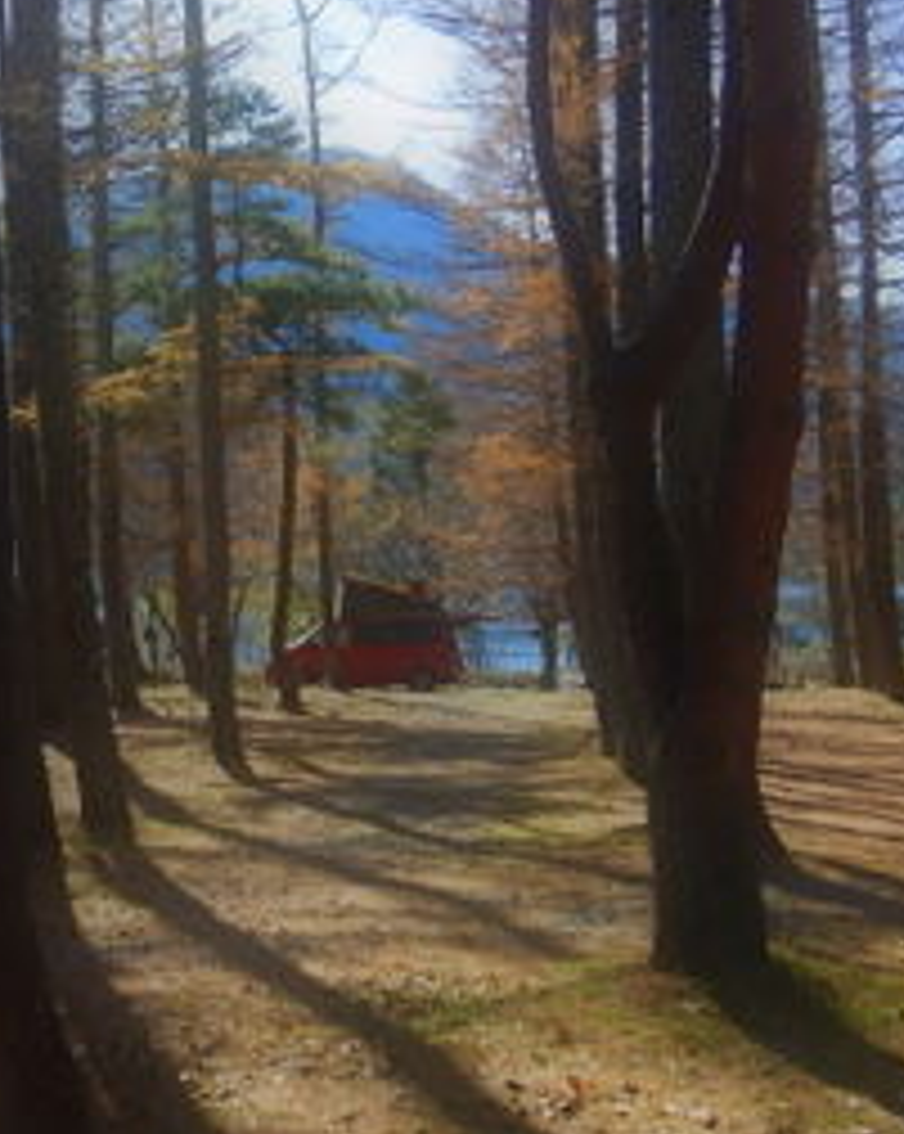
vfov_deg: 28.2
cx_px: 252
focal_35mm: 67
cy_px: 423
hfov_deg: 22.6
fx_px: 2245
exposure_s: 1/1000
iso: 125
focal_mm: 4.3
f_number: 2.8
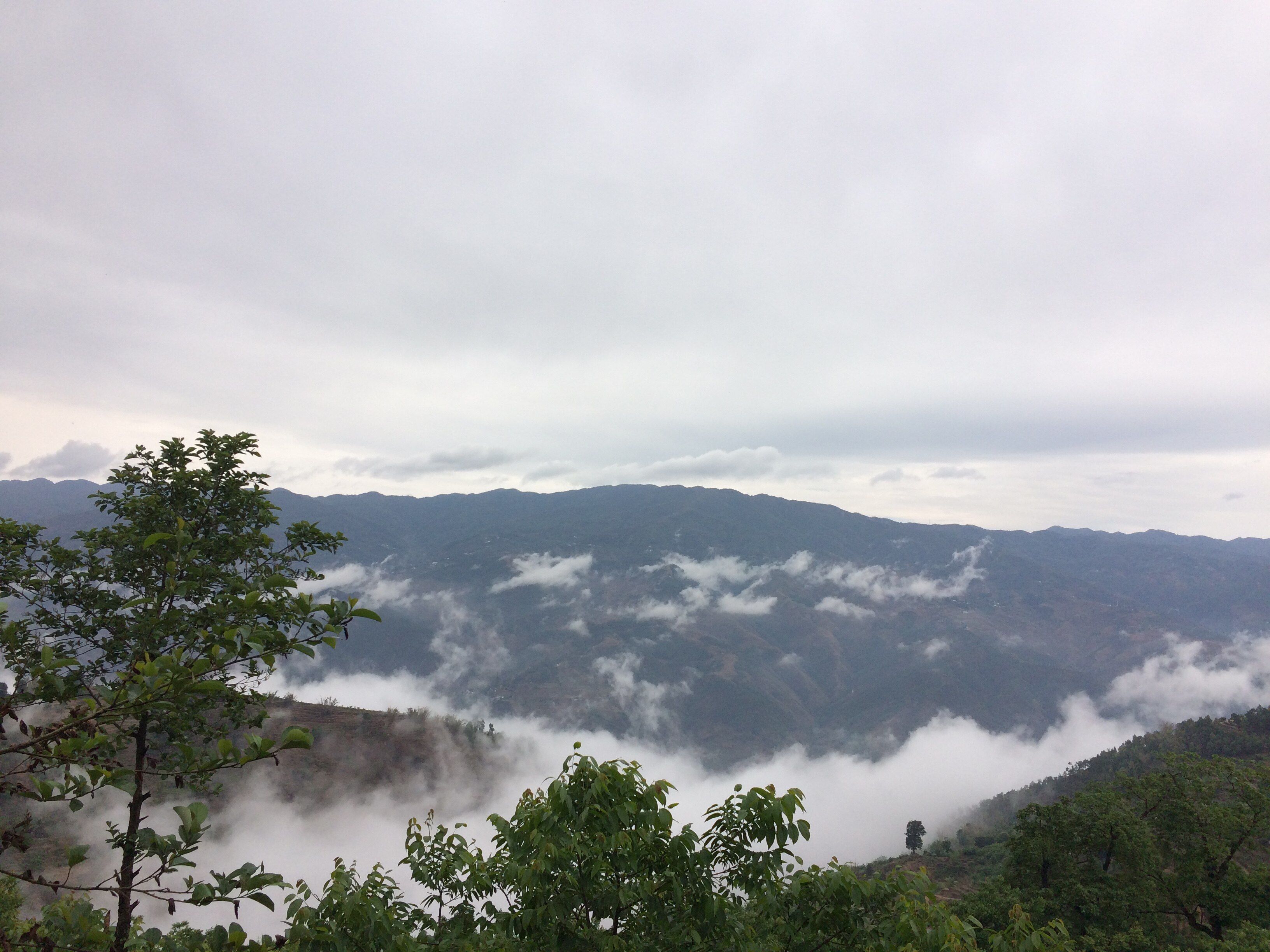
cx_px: 635
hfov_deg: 61.7
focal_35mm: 29
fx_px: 1064
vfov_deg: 48.2
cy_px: 476
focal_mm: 4.15
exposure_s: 1/2564
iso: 32
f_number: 2.2
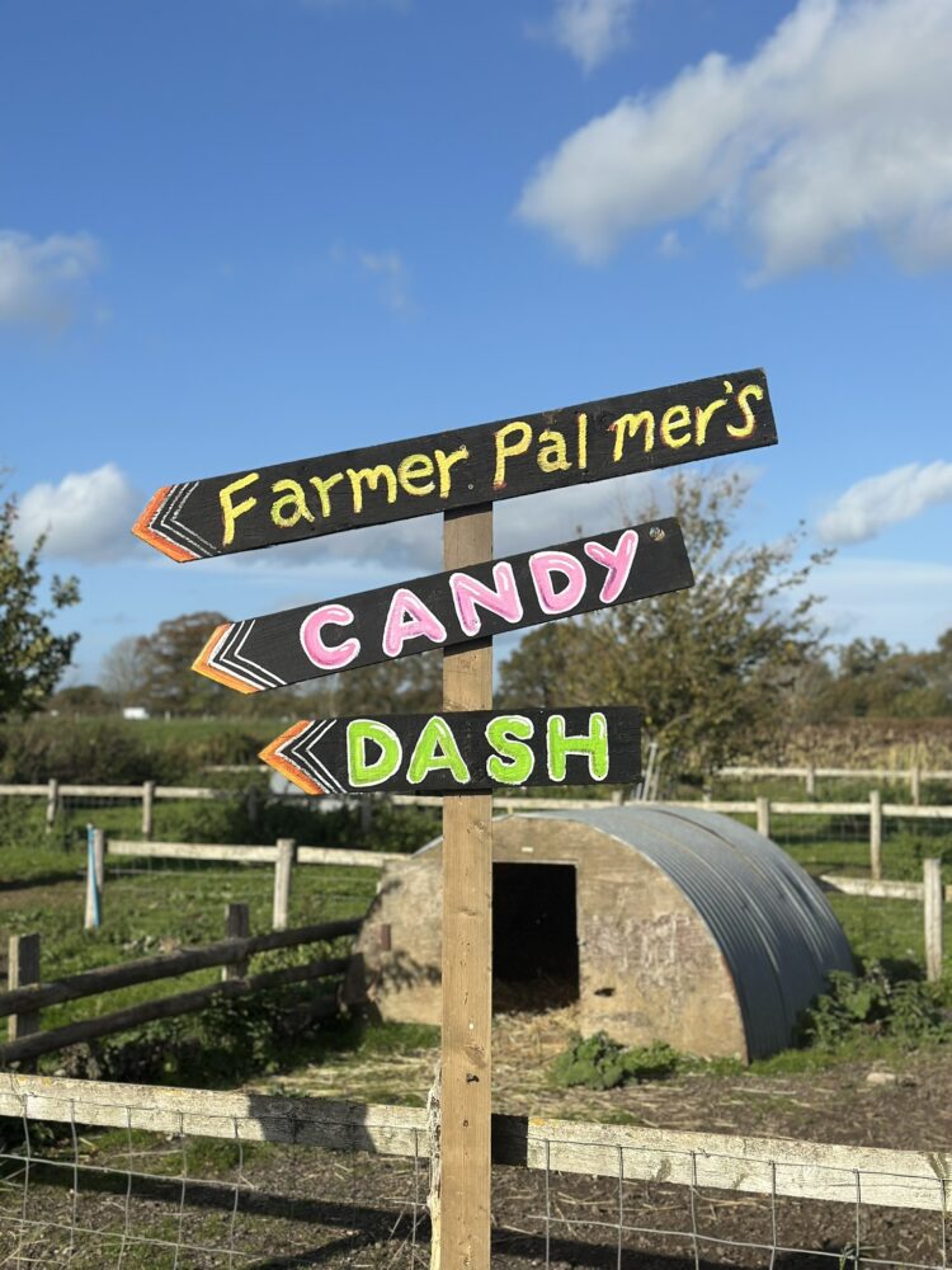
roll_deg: -1.1
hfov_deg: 30.3
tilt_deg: +4.6
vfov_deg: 39.7
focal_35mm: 48
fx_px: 1760
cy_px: 635
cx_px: 476
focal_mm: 6.86
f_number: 1.78
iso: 100
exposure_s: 1/5882
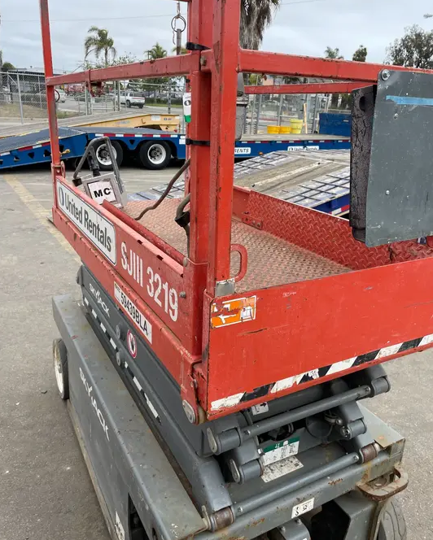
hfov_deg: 51.6
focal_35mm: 28
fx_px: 448
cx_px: 221
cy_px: 249
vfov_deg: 62.1
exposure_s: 1/1667
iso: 32
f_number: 1.6
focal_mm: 4.2
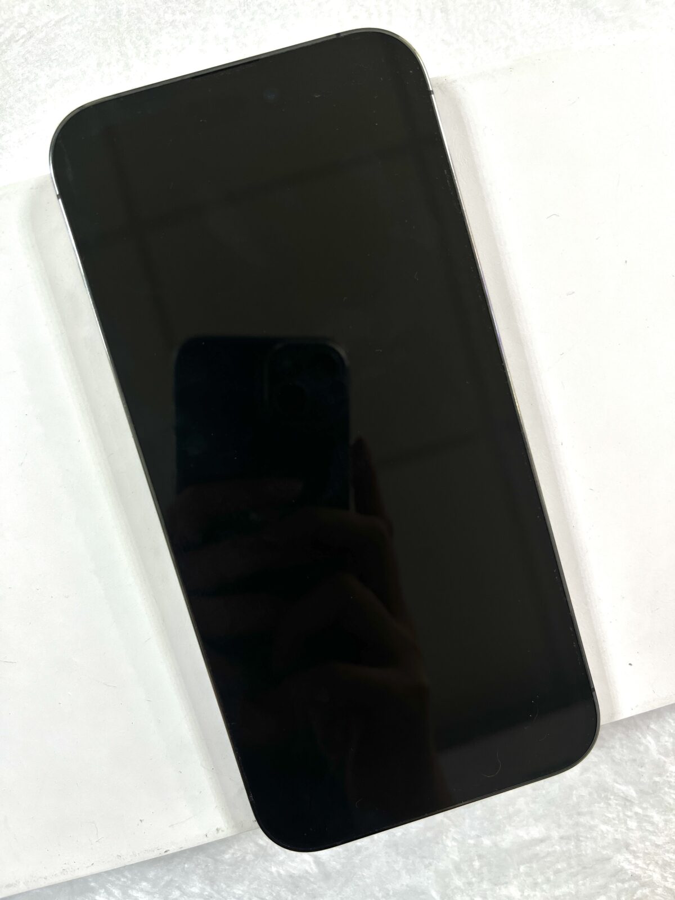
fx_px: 676
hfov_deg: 53.1
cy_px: 450
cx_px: 338
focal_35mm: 26
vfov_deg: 67.3
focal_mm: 5.1
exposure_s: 1/124
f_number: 1.6
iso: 32
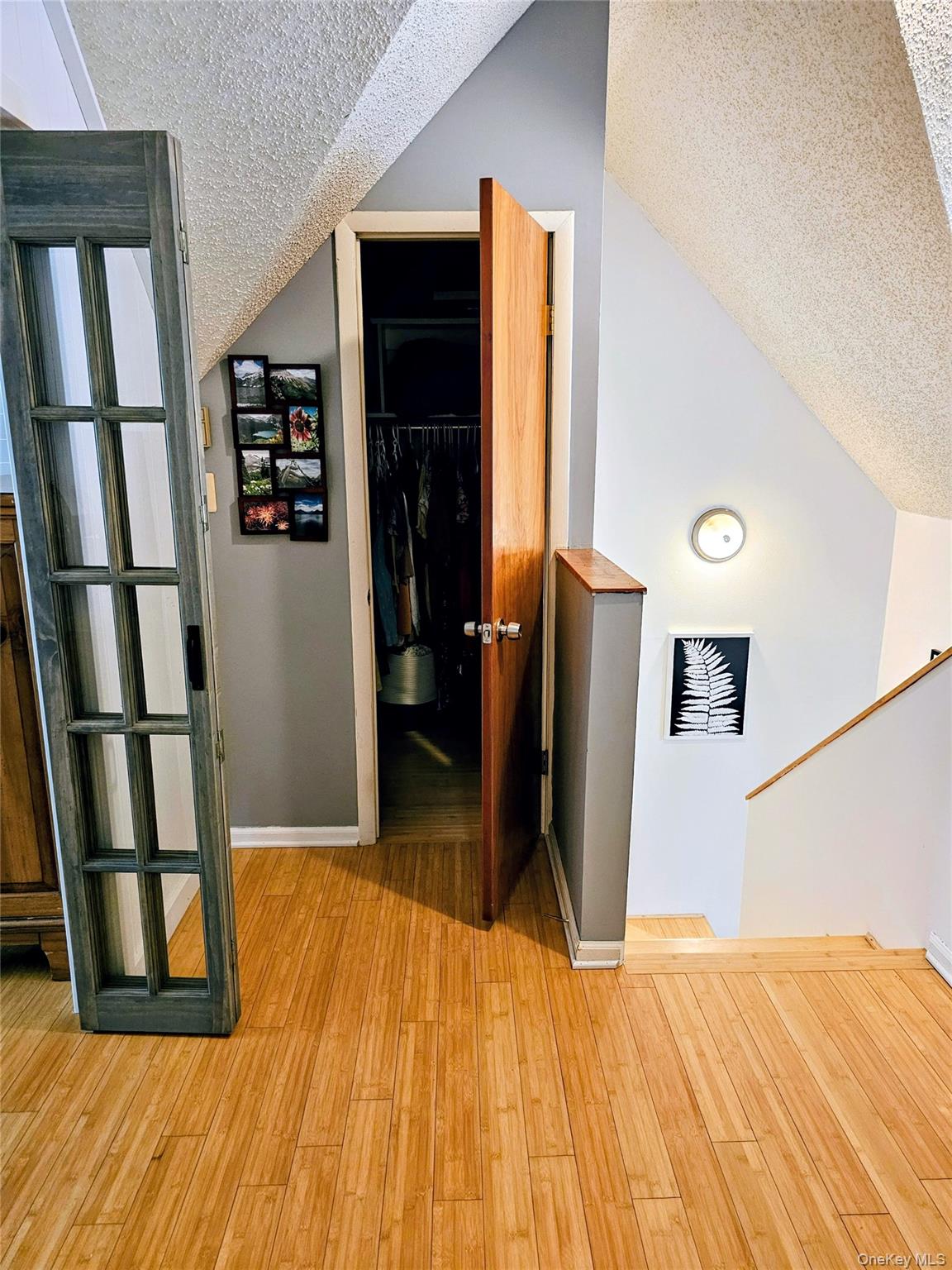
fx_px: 843
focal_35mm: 23
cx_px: 476
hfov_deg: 58.9
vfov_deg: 73.9
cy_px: 635
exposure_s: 1/60
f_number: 1.7
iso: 640
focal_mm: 6.3
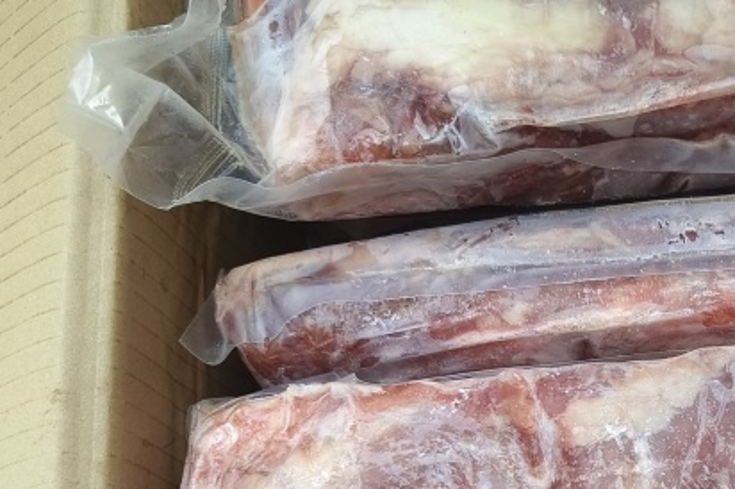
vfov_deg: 21.0
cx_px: 712
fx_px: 1265
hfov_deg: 30.4
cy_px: 511
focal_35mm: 62
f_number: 1.88
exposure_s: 1/101
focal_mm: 5.6
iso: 72
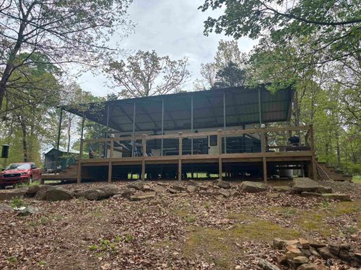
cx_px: 180
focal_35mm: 26
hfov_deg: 67.3
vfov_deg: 53.1
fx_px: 271
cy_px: 135
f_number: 1.6
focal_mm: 5.96
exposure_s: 1/1437
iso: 50
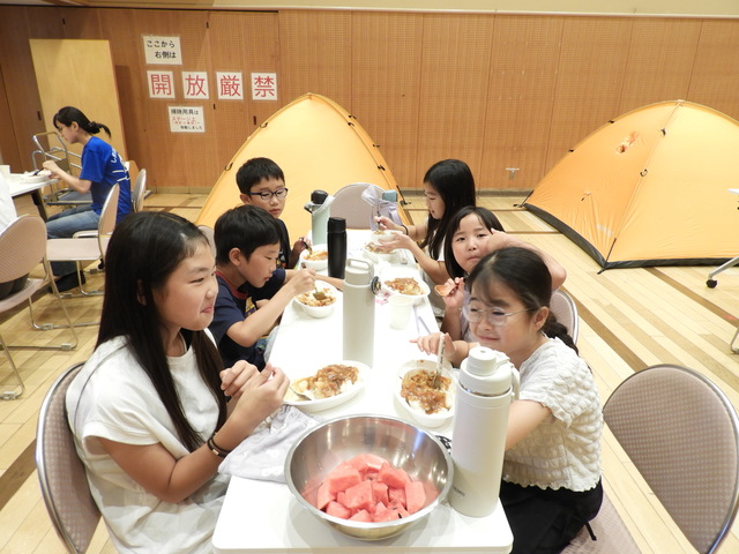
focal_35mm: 24
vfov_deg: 56.8
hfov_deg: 71.6
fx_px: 512
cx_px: 370
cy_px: 277
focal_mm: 4.3
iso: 180
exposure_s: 1/30
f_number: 3.3
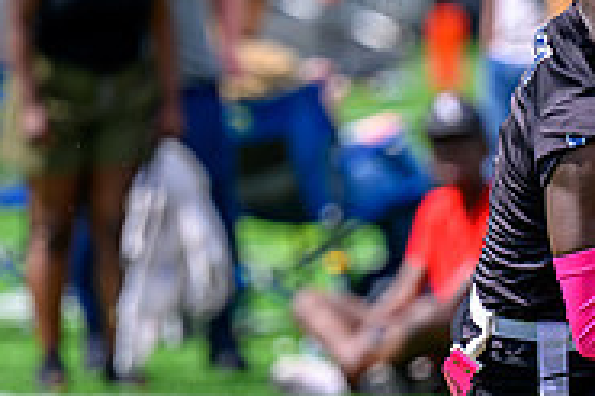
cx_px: 648
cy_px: 293
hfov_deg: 3.0
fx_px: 11196
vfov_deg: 2.0
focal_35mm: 678
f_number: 3.2
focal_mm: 185
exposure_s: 1/800
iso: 72
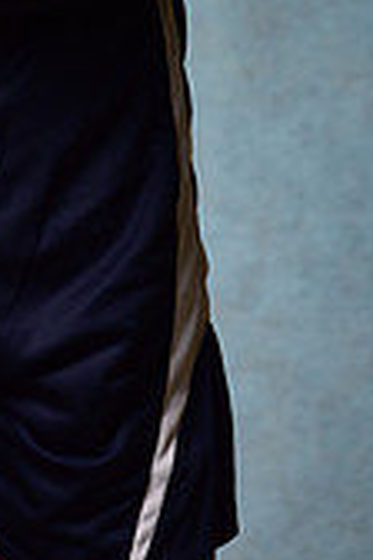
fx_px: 3745
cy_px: -377
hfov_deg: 5.7
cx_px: -92
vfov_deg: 8.3
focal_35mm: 241
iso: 100
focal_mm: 70
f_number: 5
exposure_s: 1/200
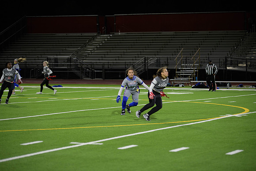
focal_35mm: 122
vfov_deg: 11.2
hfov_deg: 16.8
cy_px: 86
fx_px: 868
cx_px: 128
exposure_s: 1/200
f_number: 2.8
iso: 800
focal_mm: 122
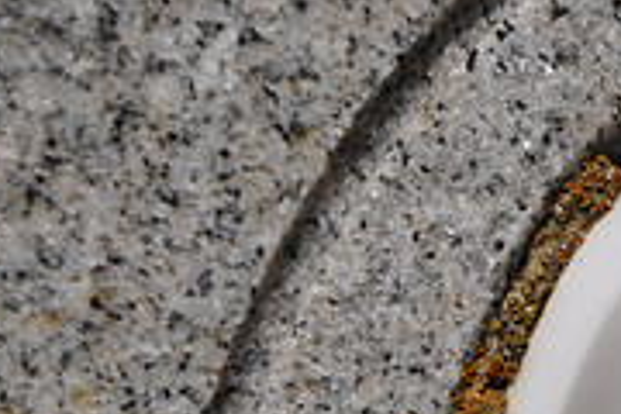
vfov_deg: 2.7
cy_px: 599
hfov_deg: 4.0
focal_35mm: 507
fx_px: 8738
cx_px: 952
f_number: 9
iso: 200
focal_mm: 105
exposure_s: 1/320
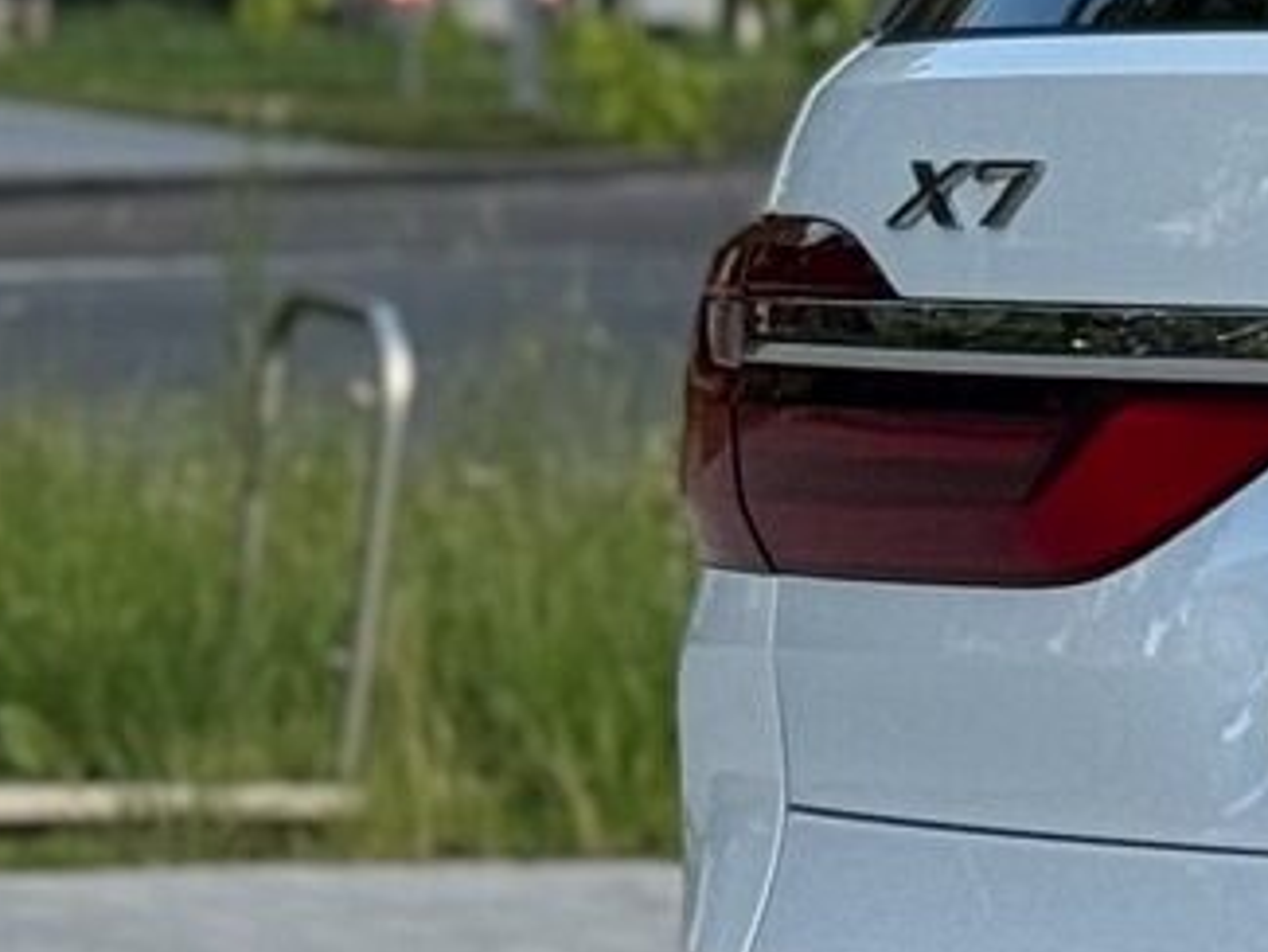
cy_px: 546
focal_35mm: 315
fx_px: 11543
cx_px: 3786
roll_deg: -0.8
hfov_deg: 5.9
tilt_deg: -3.2
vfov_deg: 4.7
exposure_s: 1/832
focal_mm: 6.76
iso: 64
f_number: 1.78
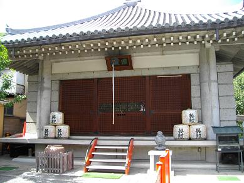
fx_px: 226
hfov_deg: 56.8
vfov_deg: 44.2
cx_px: 122
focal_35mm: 32
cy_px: 92
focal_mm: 5.7
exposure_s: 1/250
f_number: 2.9
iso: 100
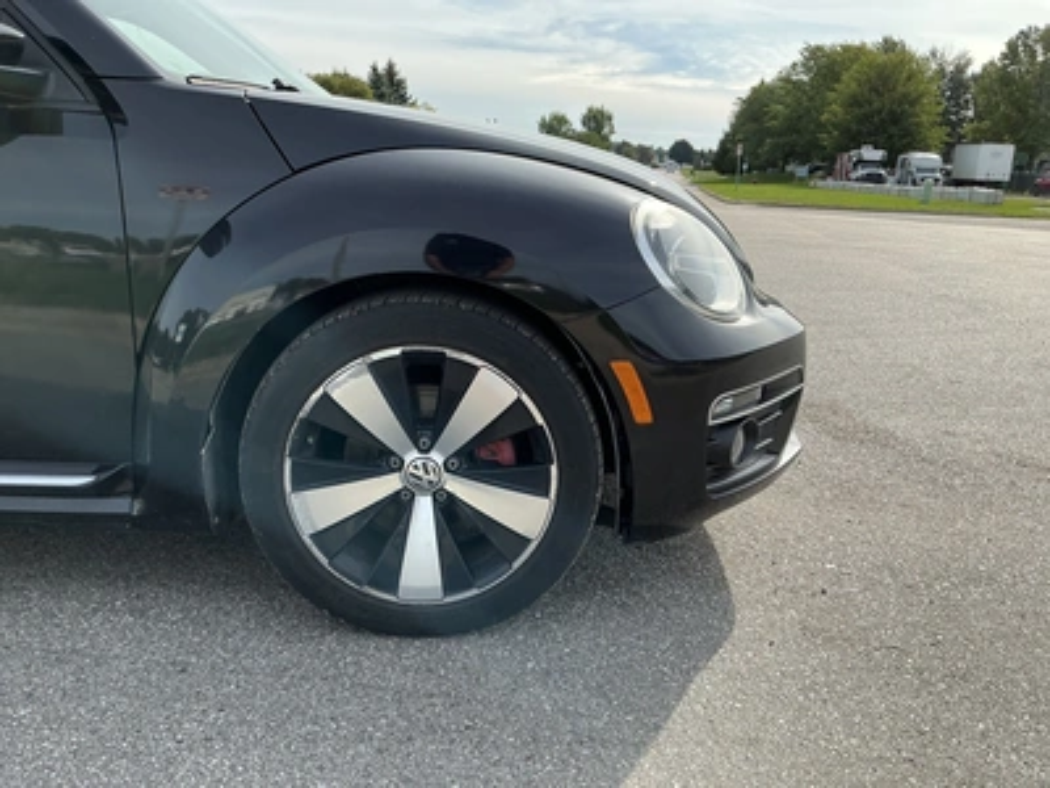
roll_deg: -0.4
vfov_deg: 49.7
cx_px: 525
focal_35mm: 28
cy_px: 394
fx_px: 849
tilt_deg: -13.2
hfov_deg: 63.4
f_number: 1.8
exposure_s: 1/1098
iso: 25
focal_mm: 3
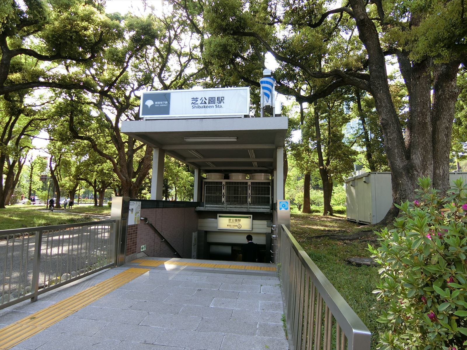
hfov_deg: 84.7
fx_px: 256
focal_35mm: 19
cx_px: 234
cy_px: 175
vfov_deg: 68.7
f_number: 2.7
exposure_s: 1/200
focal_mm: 4.06
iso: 80
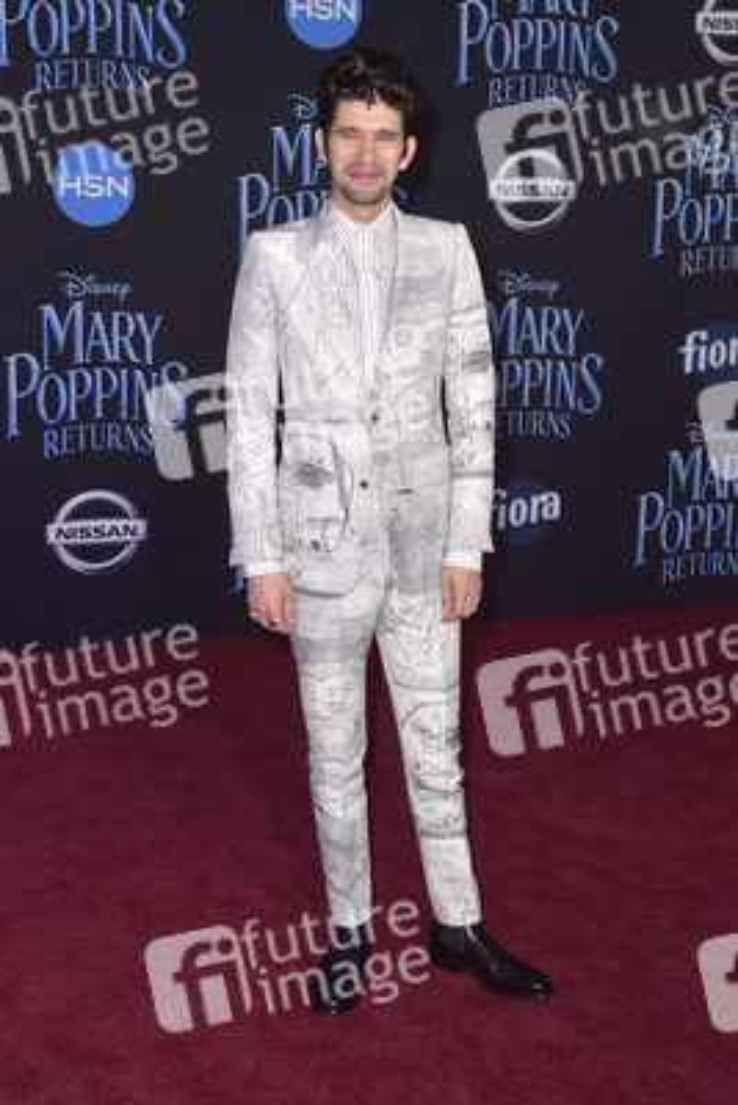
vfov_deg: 41.1
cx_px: 369
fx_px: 1475
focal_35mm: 48
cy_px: 552
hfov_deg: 28.1
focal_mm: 48
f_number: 6.3
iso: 400
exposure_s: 1/250
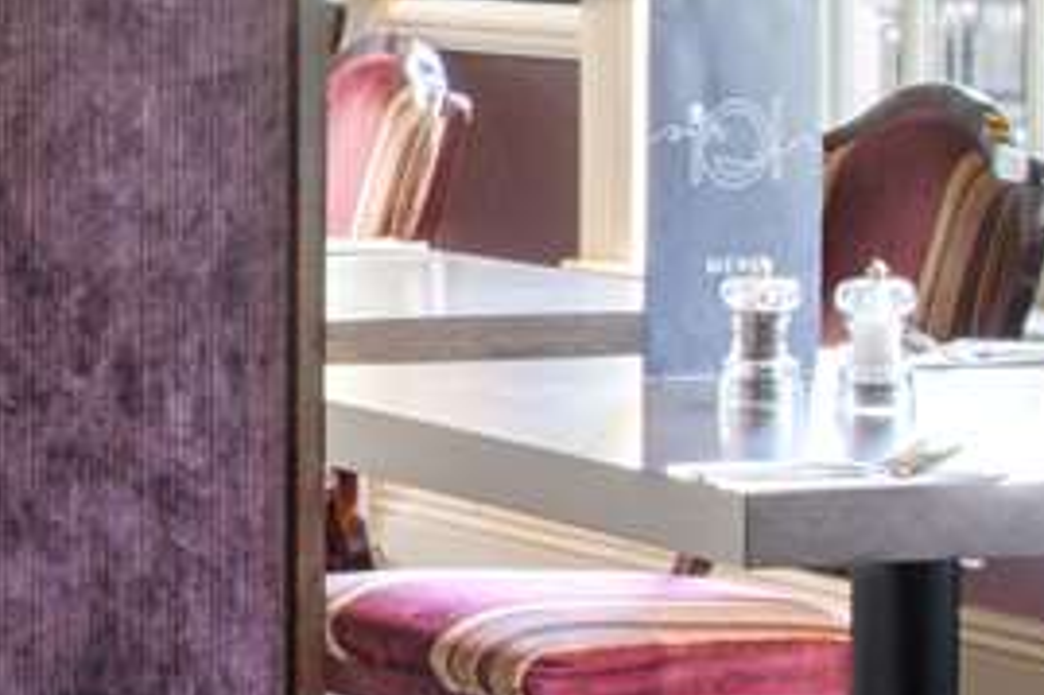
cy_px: 256
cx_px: -832
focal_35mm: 195
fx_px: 5651
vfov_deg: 7.0
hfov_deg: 10.0
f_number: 18
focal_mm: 35
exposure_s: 1.3
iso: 125
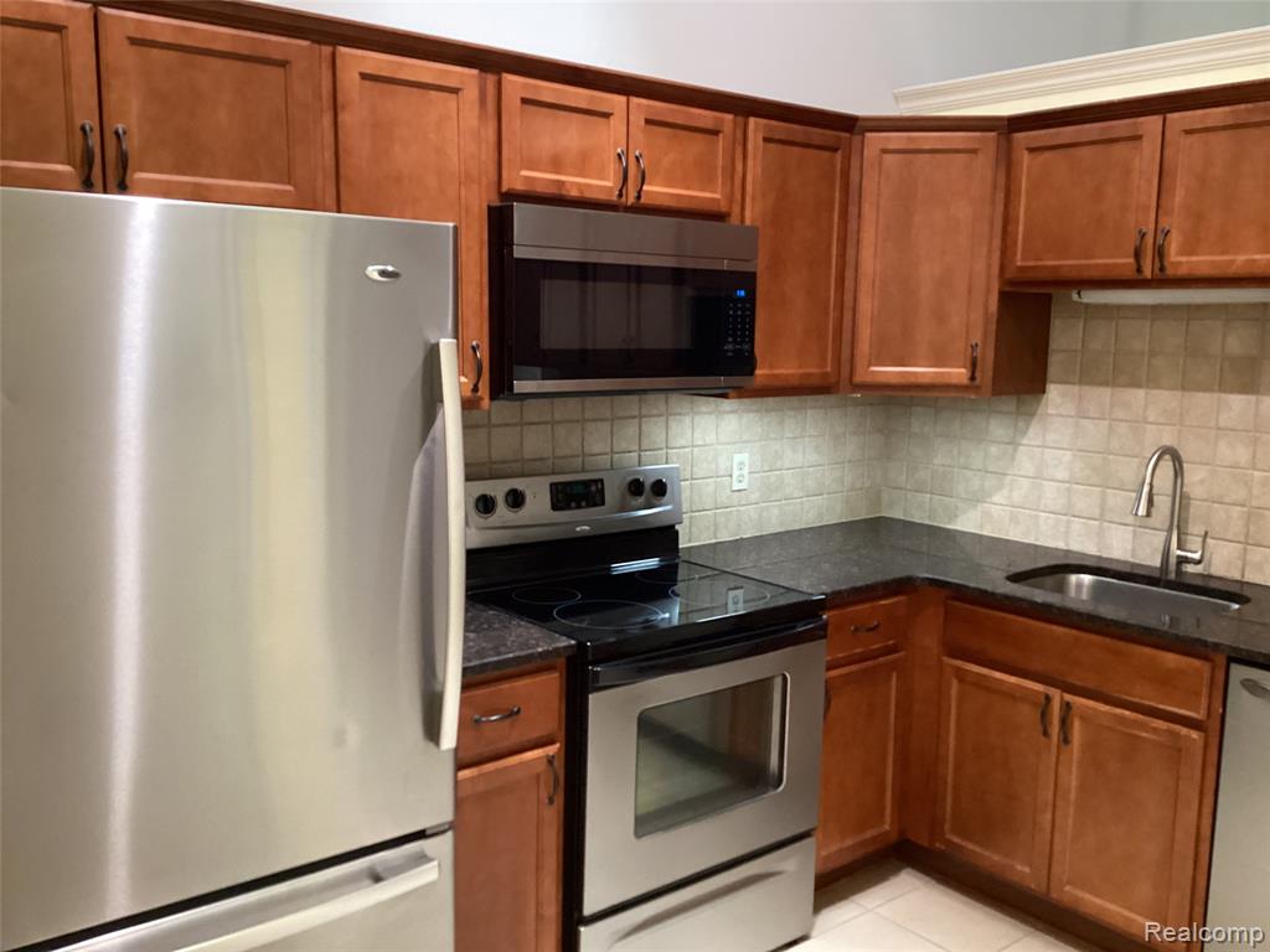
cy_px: 476
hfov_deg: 58.4
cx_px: 635
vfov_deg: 45.4
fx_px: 1137
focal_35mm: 31
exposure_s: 1/30
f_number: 2.4
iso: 400
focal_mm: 3.3
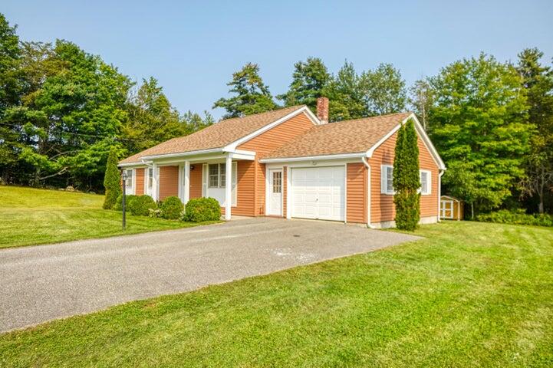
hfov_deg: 78.6
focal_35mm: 22
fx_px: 338
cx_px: 276
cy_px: 184
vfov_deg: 57.2
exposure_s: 1/800
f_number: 4
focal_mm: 15
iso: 100
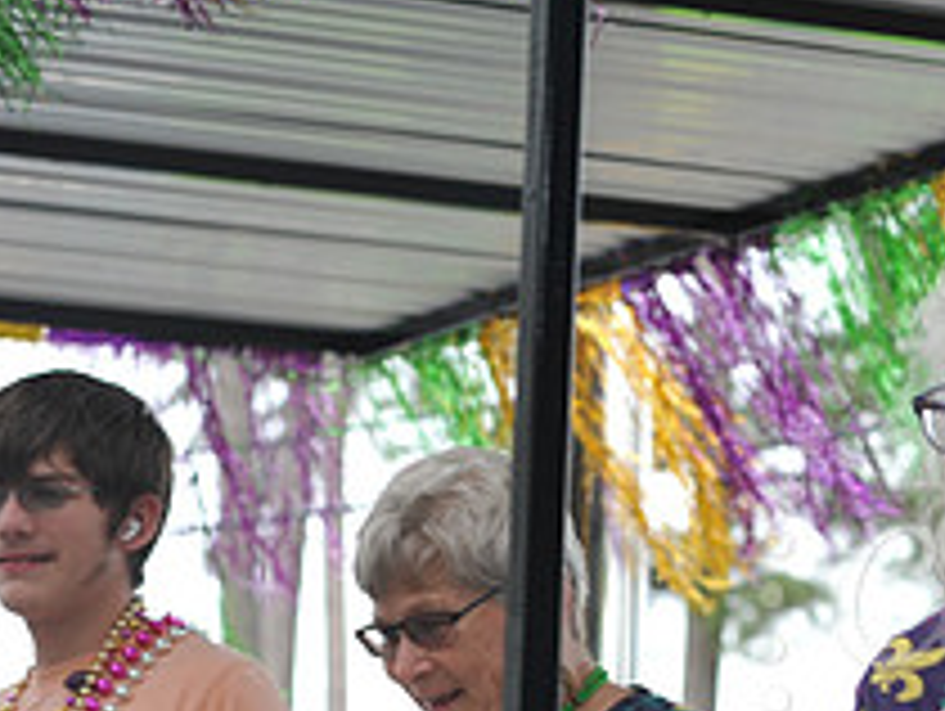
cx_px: 1188
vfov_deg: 6.5
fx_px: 6231
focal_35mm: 228
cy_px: 621
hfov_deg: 8.6
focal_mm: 86
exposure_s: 1/80
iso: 250
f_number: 6.3
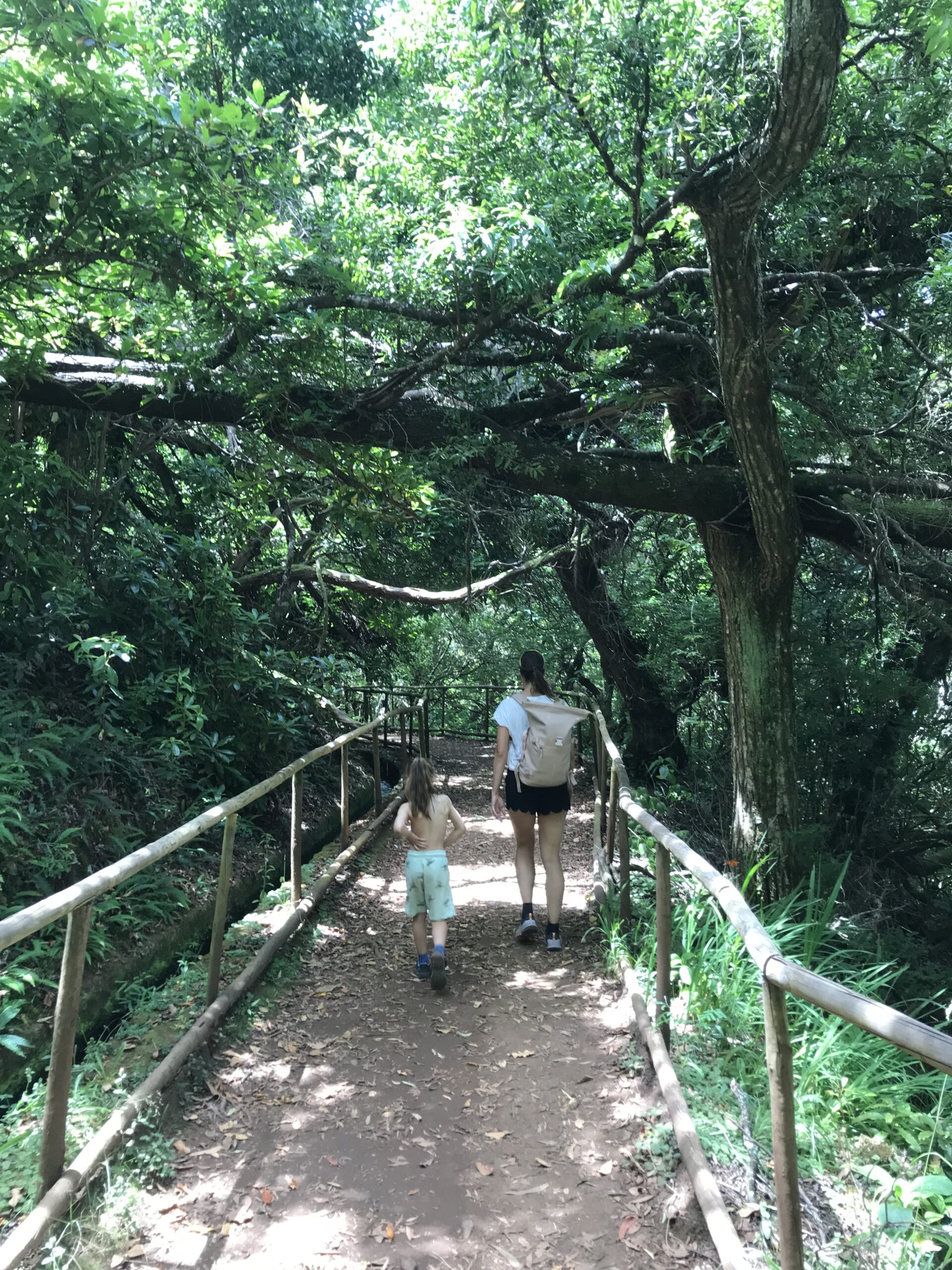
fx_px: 1027
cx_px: 476
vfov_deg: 63.4
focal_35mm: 28
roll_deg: -1.8
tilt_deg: +3.1
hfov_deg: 49.7
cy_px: 635
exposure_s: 1/100
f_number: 1.8
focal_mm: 3.99
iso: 40
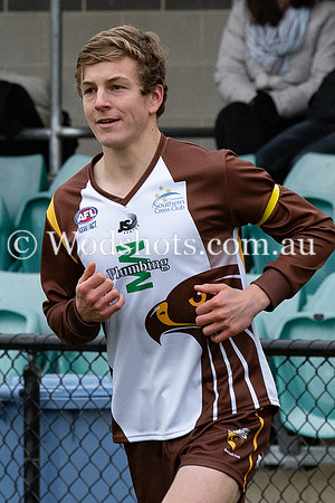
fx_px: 11024
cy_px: 196
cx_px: 109
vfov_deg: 2.6
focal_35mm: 790
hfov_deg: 1.7
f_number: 5
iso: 720
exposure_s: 1/800
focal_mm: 135
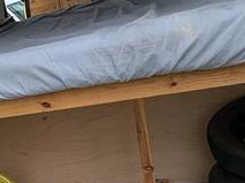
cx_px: -167
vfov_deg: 24.4
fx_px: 417
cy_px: 140
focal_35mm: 59
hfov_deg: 22.8
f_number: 2.2
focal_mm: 2.22
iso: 40
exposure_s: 1/899
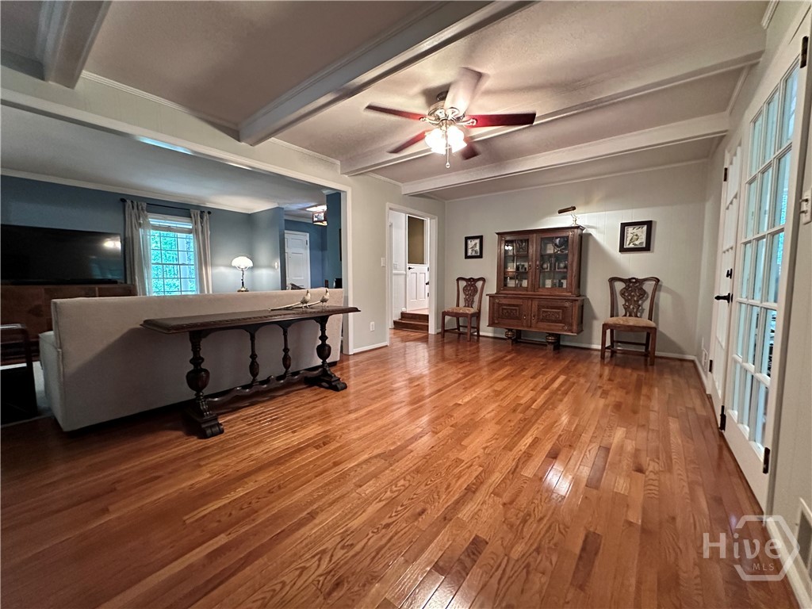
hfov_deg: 102.1
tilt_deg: -4.1
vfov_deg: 85.7
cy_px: 304
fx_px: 328
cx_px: 406
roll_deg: +0.2
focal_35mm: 14
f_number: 2.2
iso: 800
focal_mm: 2.22
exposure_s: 1/60
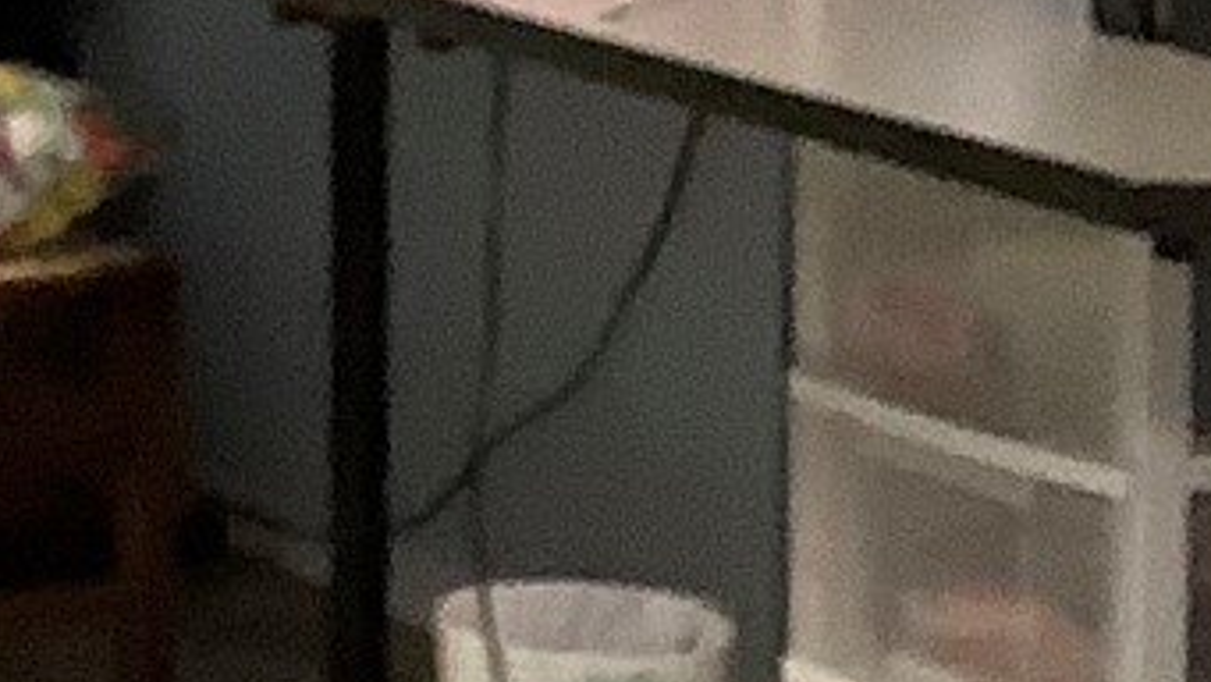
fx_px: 6520
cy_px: -927
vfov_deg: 5.8
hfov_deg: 9.8
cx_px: -1236
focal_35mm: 203
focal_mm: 3.3
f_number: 2.4
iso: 125
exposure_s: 1/60
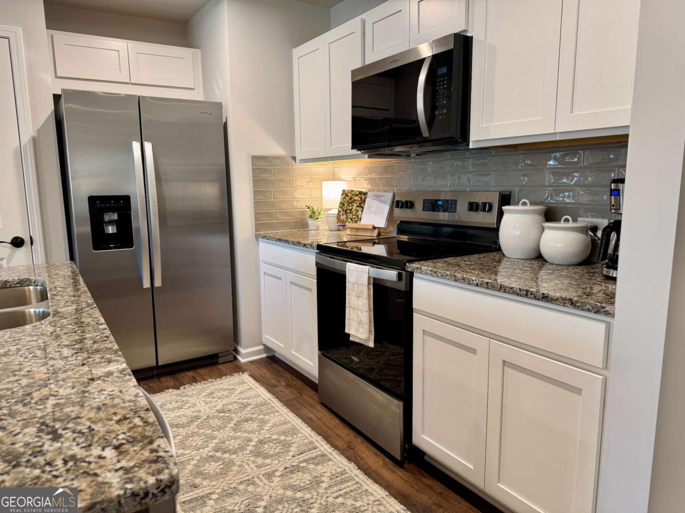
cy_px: 256
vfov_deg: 56.8
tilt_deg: -9.3
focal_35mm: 24
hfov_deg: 71.6
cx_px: 342
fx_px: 475
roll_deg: +1.3
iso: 125
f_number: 1.78
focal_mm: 6.76
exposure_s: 1/60
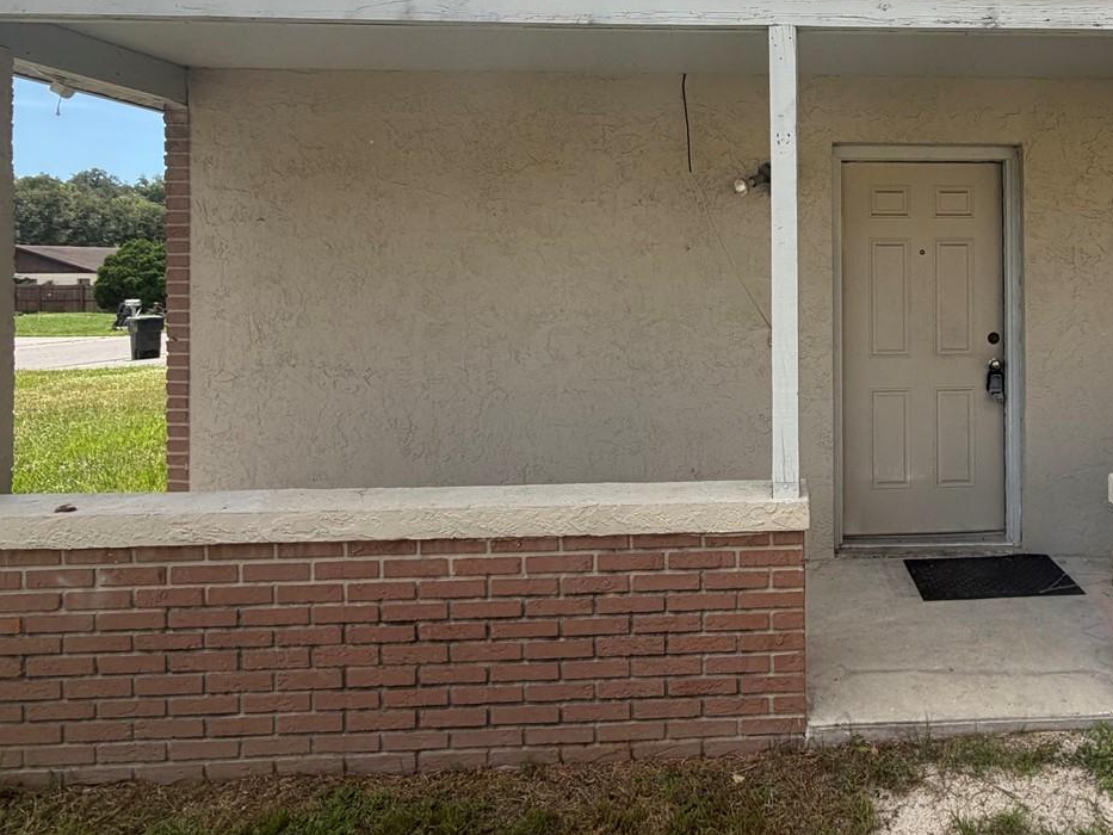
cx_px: 822
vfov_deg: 55.4
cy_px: 265
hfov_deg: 67.5
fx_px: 772
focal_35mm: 24
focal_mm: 2.22
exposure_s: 1/770
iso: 40
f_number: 2.2
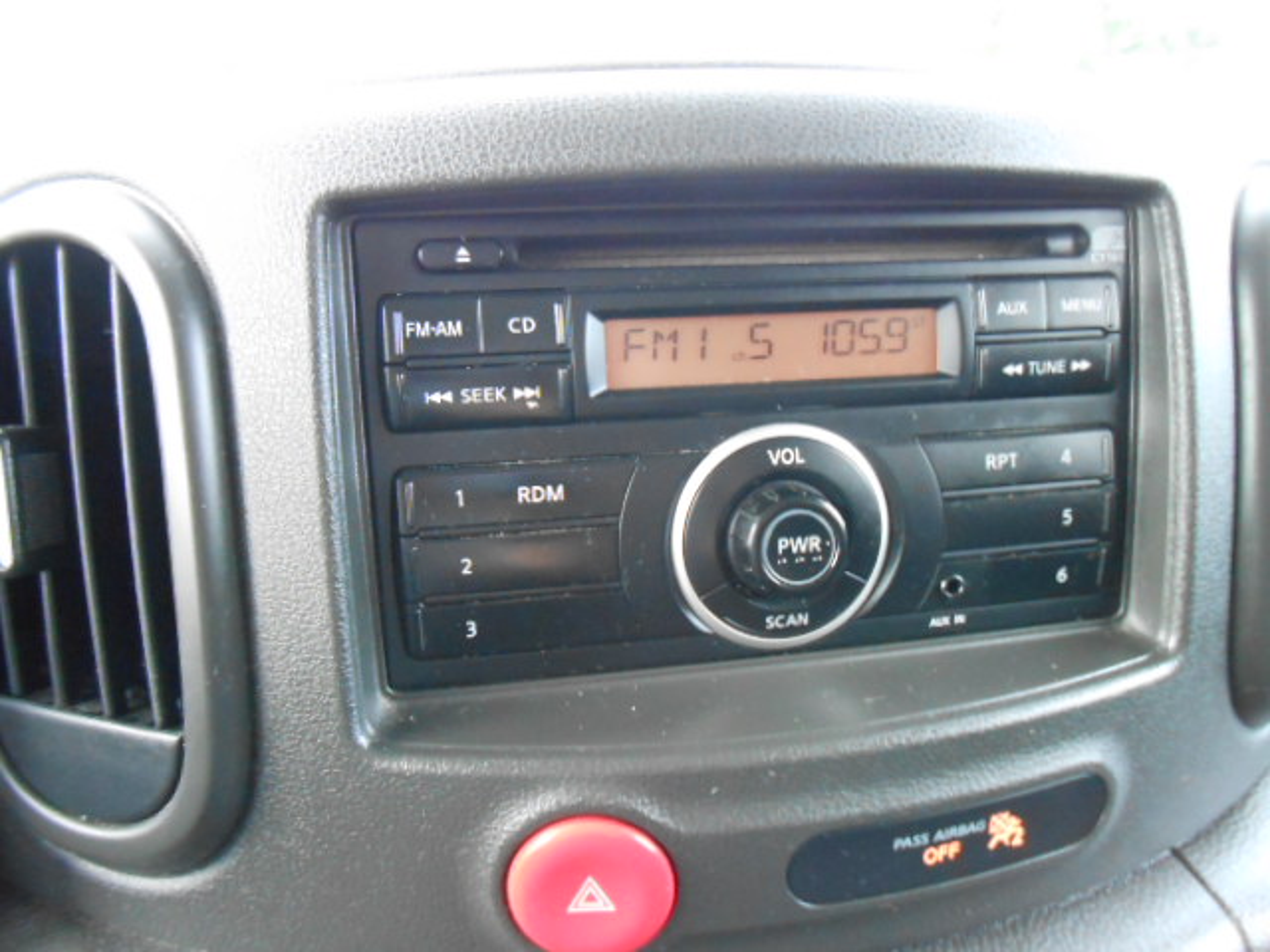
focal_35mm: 26
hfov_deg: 67.3
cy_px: 476
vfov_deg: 53.1
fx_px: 954
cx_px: 635
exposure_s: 1/50
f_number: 3.5
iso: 800
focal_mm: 4.6
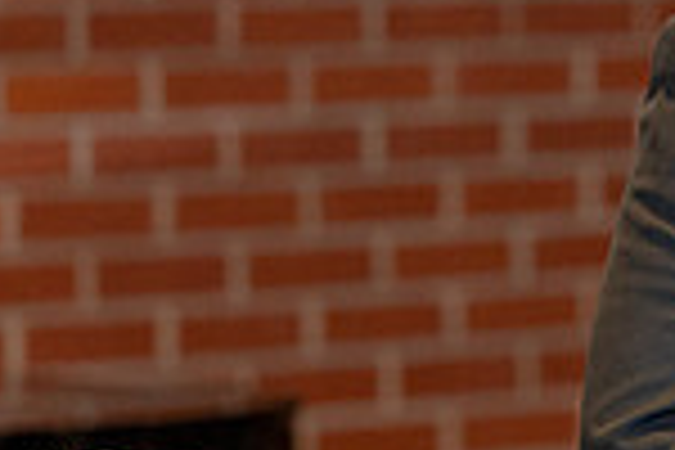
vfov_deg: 3.9
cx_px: 1148
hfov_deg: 5.7
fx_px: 6674
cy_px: 83
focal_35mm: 356
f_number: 3.2
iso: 1250
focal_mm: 92
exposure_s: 1/160
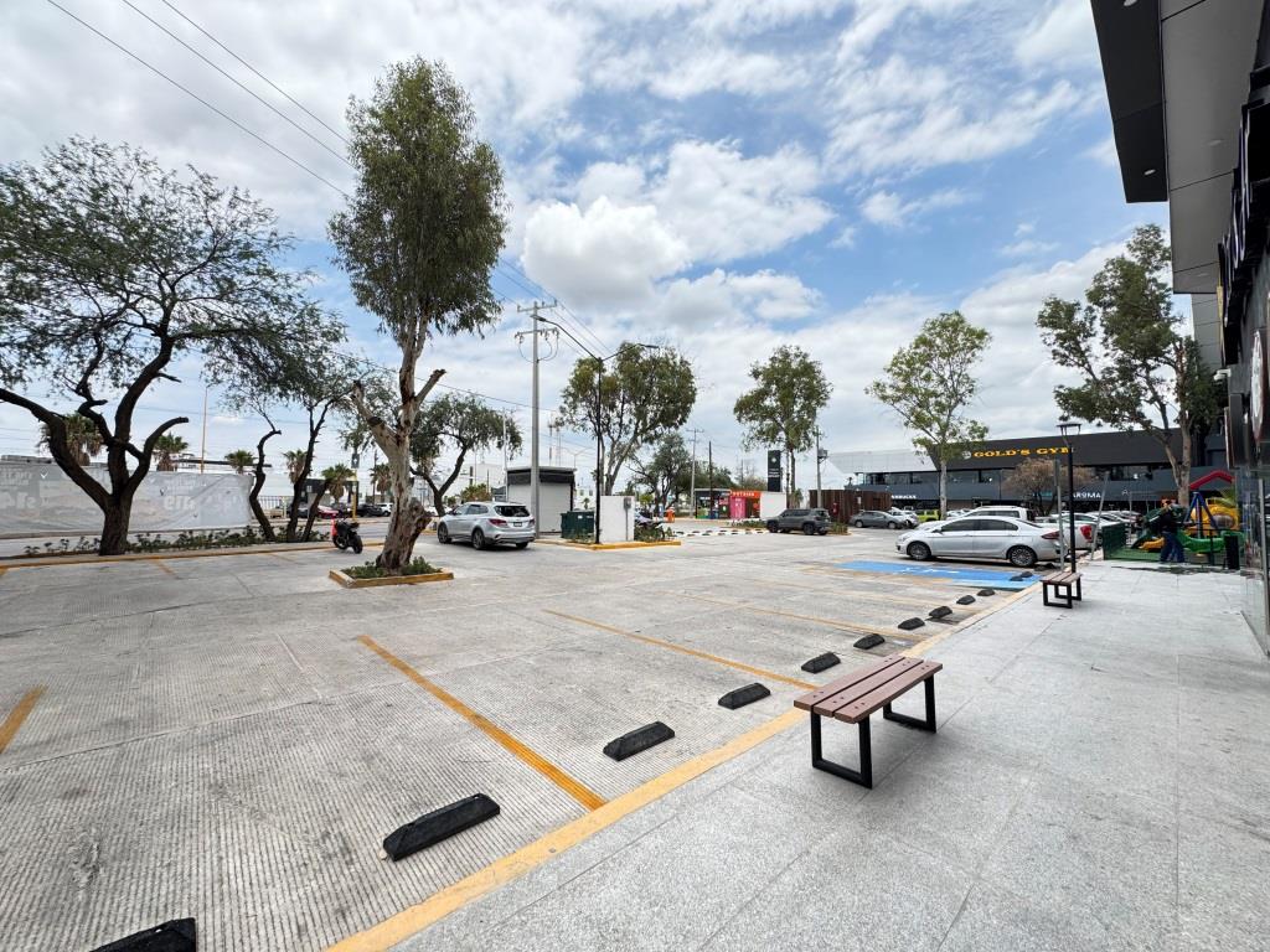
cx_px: 635
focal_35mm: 14
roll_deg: -0.3
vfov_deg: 85.7
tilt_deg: +2.9
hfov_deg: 102.1
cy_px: 476
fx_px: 514
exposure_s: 1/932
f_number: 2.2
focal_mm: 2.22
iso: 50
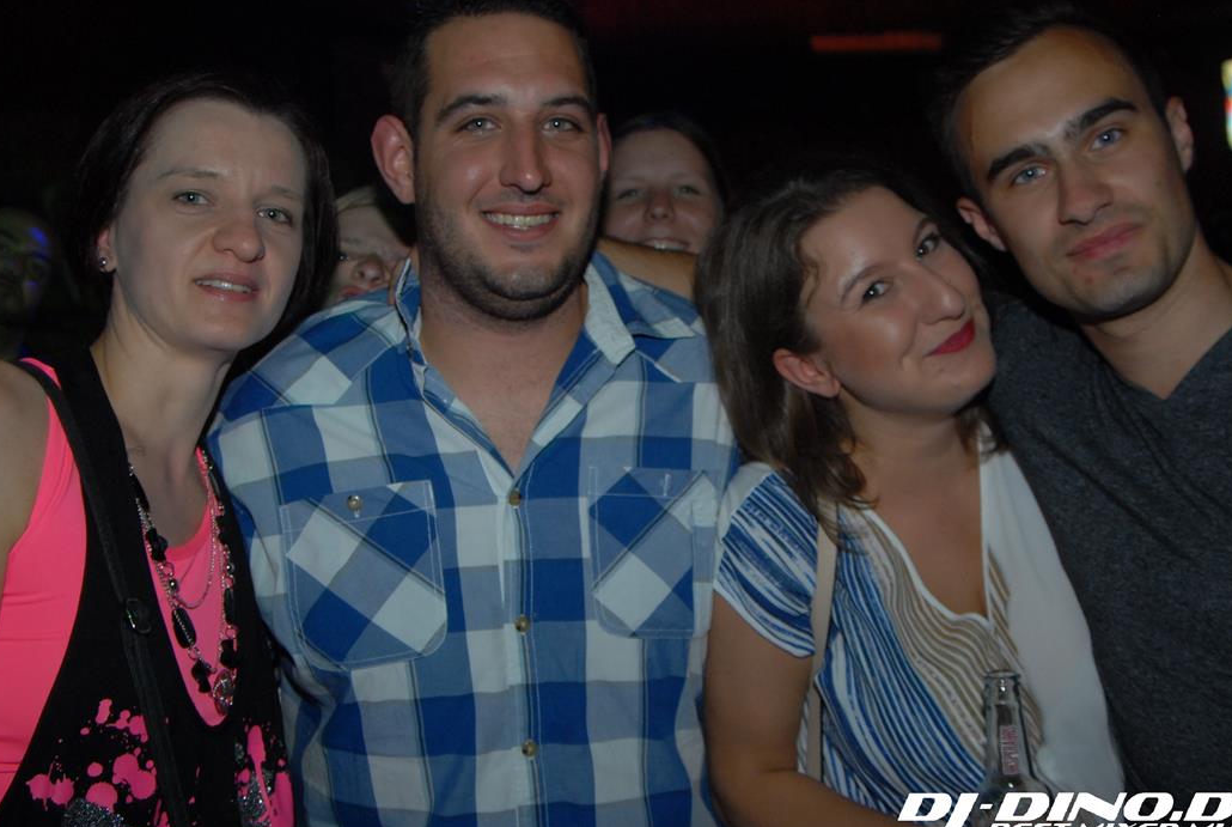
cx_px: 611
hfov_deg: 48.4
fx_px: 1371
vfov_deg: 33.5
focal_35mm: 40
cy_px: 381
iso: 400
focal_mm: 24
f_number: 5.6
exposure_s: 1/10
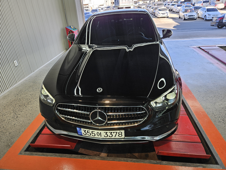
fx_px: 150
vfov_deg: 58.9
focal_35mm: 23
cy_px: 85
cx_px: 113
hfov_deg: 73.9
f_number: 1.8
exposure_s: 1/207
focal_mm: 5.4
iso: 80
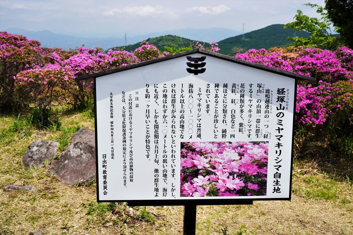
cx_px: 176
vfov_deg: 34.2
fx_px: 382
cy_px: 118
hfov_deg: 49.6
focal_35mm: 39
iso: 100
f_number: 10
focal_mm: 39
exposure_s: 1/250
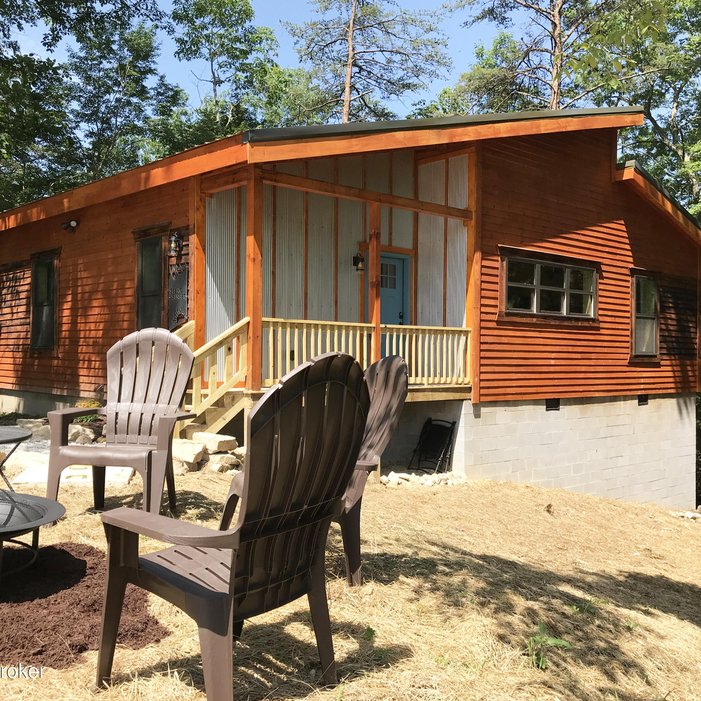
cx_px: 337
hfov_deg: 48.4
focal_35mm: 34
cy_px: 343
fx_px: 779
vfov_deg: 48.4
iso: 20
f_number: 1.8
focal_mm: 3.99
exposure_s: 1/1053
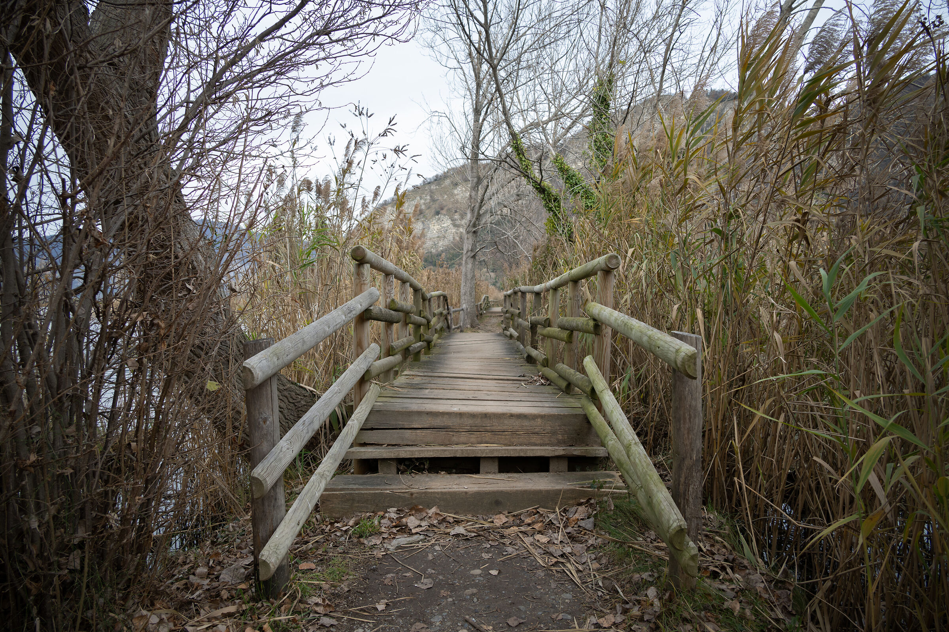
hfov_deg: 73.7
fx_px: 633
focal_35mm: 24
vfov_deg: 53.1
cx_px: 474
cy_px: 316
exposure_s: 1/160
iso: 250
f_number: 5.6
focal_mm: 24
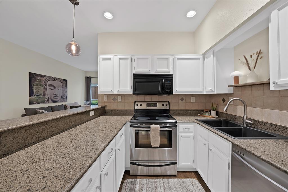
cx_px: 144
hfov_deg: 112.6
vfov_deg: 90.0
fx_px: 96
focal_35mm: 12
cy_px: 96
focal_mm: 12
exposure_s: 1/2.5
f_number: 9
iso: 640
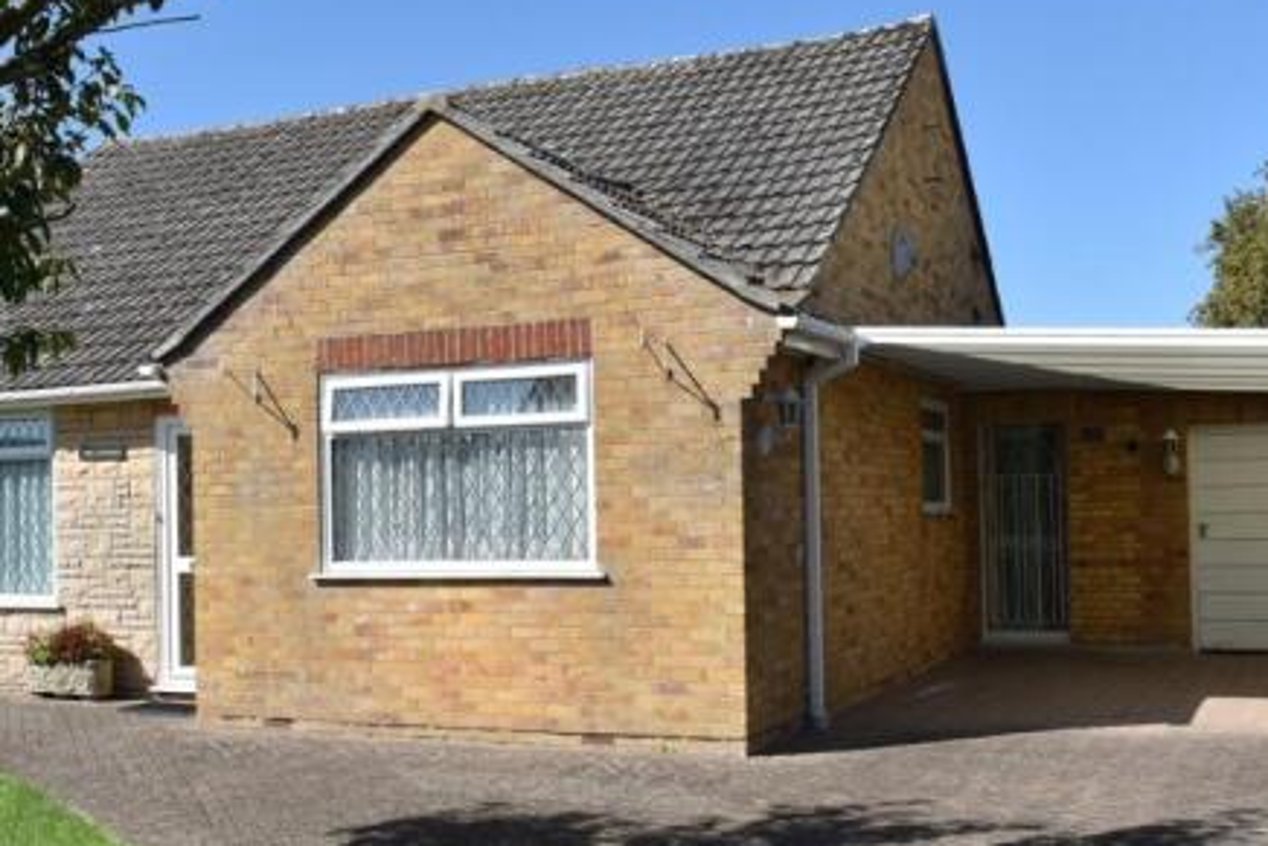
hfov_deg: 43.5
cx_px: 532
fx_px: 1585
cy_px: 458
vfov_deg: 29.9
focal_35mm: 45
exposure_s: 1/250
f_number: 8
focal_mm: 20
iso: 100
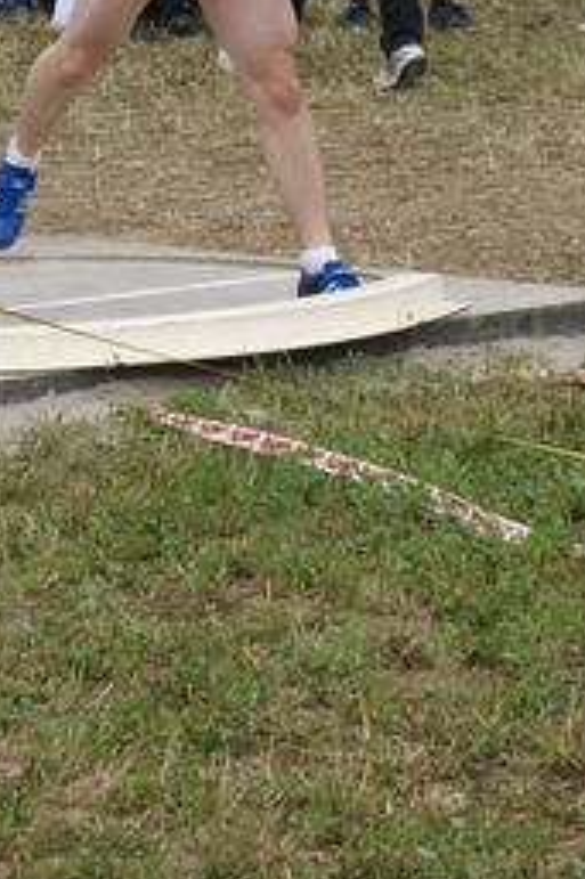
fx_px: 5394
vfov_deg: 9.3
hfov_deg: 6.2
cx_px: 325
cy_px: -17
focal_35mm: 221
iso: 100
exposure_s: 1/250
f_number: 5.6
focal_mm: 70
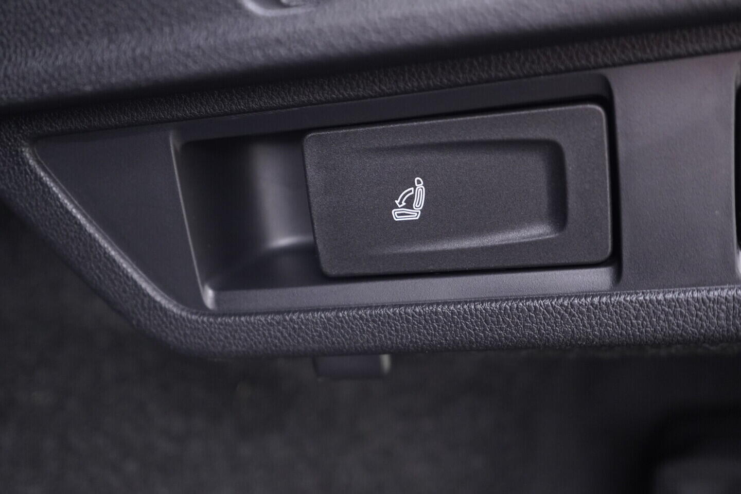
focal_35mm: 36
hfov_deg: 53.1
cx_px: 370
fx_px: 741
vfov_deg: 36.9
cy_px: 247
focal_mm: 24
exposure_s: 1/40
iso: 1600
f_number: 2.8
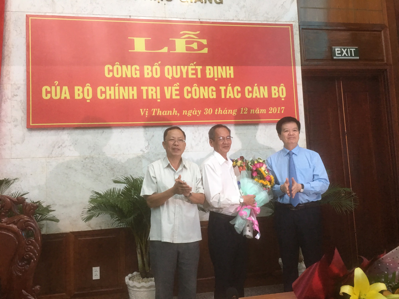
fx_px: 334
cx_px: 200
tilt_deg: +5.6
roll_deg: +2.3
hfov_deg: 61.7
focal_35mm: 29
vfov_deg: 48.2
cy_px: 150
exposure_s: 1/17
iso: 100
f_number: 2.2
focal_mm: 4.15
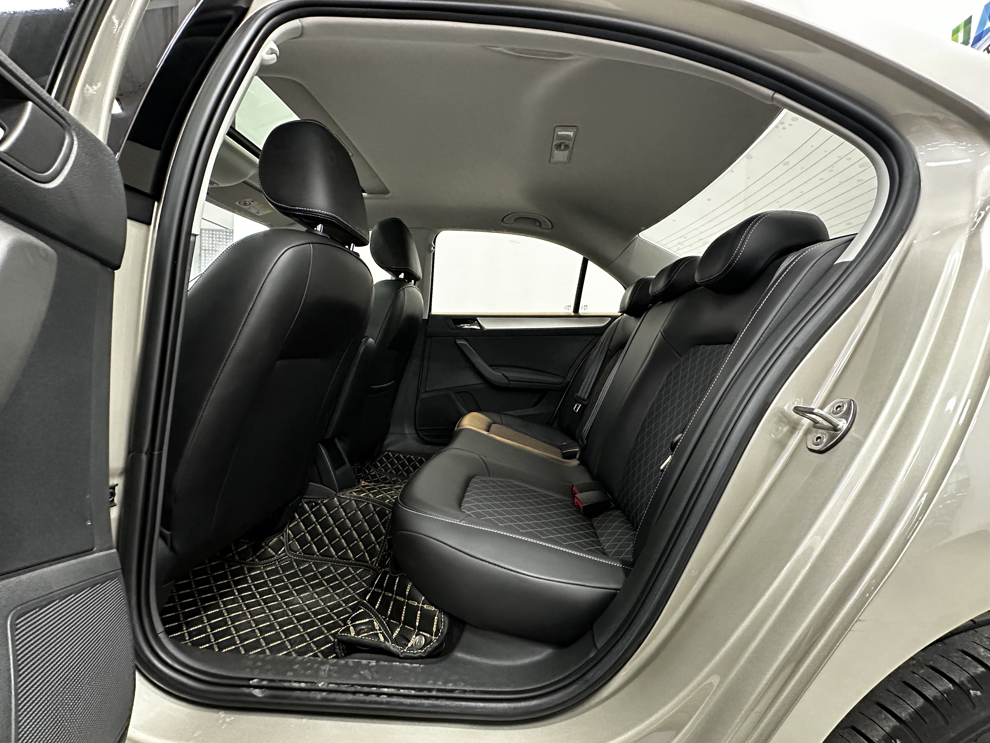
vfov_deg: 81.7
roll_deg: -3.0
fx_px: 429
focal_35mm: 15
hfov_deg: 98.1
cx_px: 509
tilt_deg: -2.0
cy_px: 368
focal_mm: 2.22
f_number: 2.2
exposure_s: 1/50
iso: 800
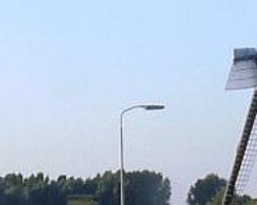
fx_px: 988
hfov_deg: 14.4
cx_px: 291
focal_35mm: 130
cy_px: 131
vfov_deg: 11.8
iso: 64
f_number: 2.8
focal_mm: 7.9
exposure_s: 1/400
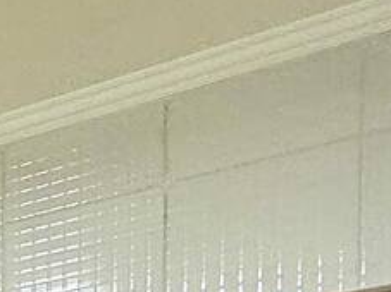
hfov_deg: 14.0
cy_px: 660
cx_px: -586
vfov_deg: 13.2
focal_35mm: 89
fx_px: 1005
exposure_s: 1/60
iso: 250
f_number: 2.2
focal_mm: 2.22
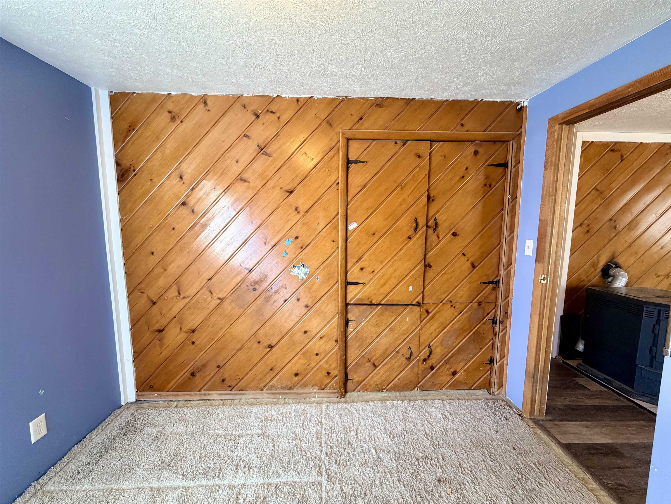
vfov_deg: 85.7
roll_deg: -0.4
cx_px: 336
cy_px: 252
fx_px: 271
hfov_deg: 102.1
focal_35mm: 14
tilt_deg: -7.5
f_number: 2.2
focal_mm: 2.22
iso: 320
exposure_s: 1/120
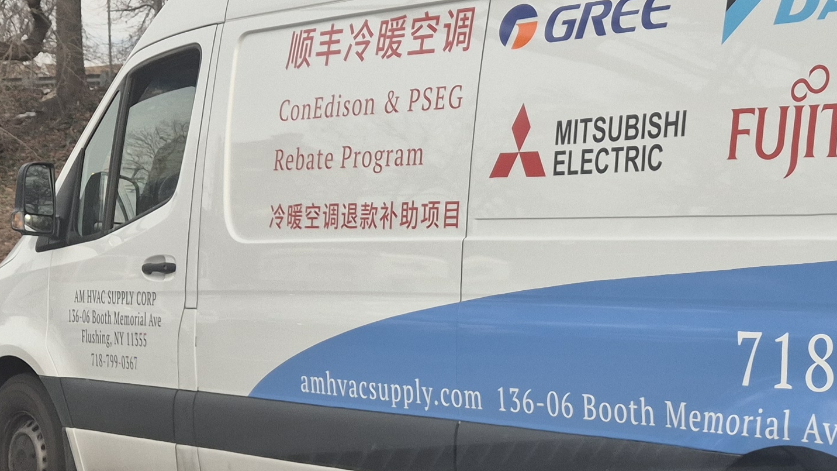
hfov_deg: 29.0
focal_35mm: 70
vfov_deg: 17.1
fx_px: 1553
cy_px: 353
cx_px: 741
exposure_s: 1/290
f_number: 1.8
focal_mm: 5.4
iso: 25
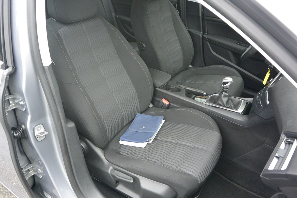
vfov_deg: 47.9
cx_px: 148
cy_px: 99
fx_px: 223
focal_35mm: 27
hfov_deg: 67.4
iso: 360
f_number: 3.5
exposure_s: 1/125
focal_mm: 10
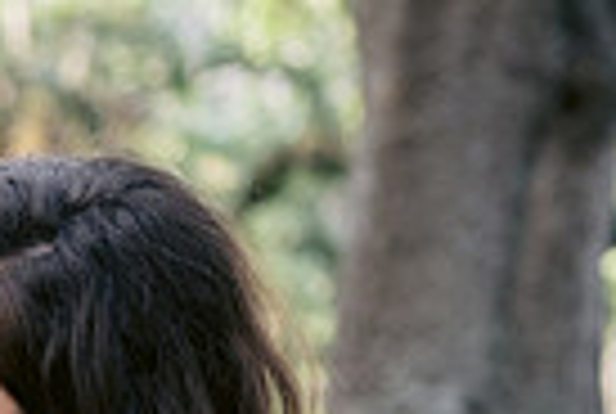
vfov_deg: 6.4
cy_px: 655
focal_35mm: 211
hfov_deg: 9.2
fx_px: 3618
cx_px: -553
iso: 400
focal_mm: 50
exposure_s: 1/320
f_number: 2.8
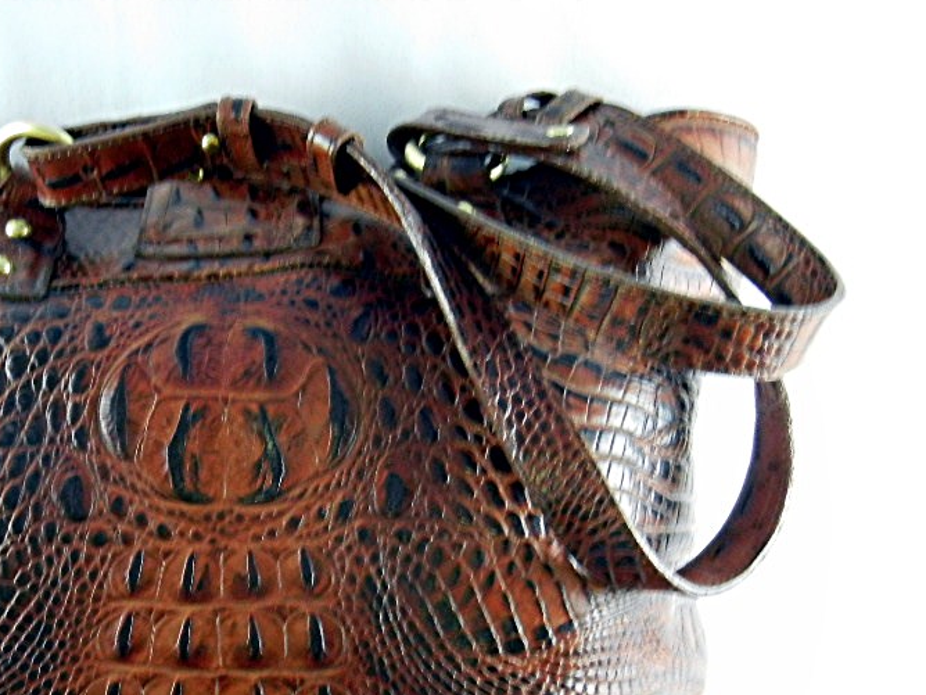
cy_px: 523
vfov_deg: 31.0
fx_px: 1231
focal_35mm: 46
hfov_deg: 40.1
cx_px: 233
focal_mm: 5.4
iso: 200
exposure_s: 1/2.5
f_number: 3.5
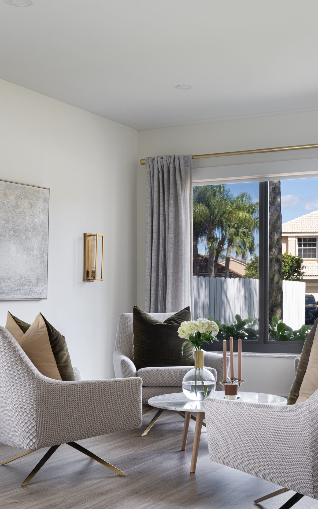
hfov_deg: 23.9
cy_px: 272
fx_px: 749
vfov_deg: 37.5
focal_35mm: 54
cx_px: 195
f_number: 9
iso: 160
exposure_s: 1/8
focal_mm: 30
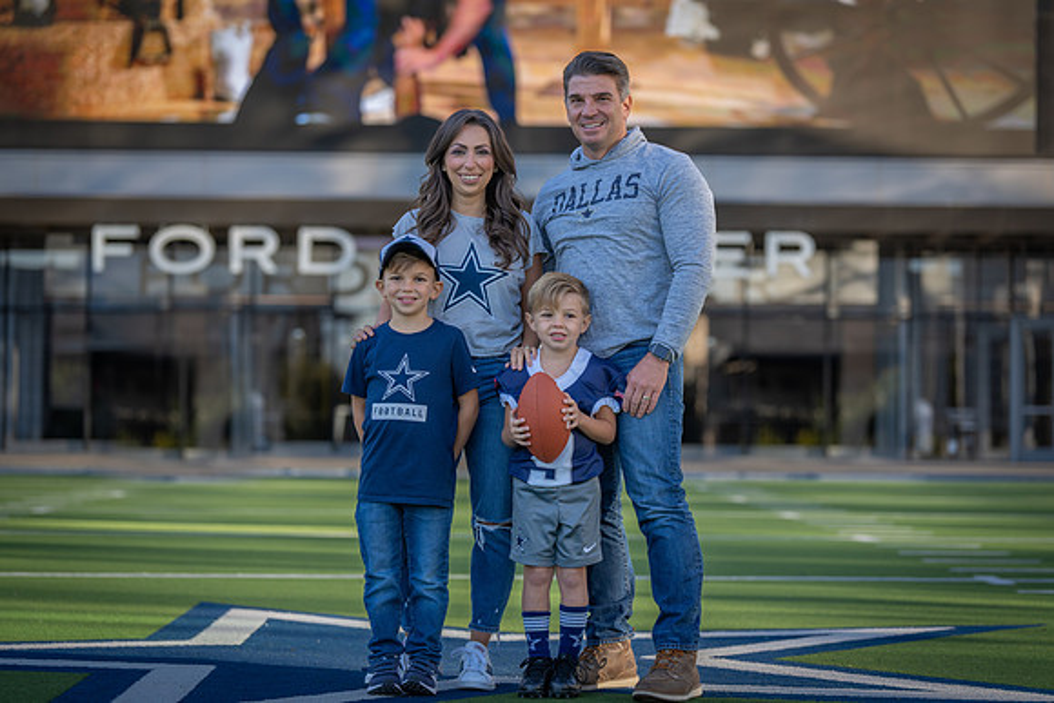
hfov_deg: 21.2
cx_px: 527
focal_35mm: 96
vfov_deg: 14.3
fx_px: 2811
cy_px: 352
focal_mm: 96
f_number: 2.8
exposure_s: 1/500
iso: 100
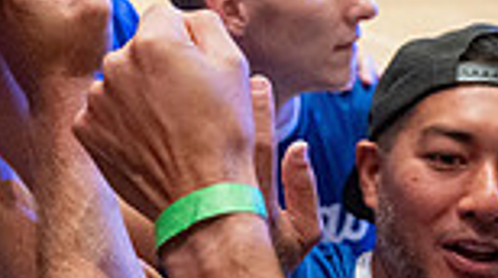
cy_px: 102
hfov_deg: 21.1
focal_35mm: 95
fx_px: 1252
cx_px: -81
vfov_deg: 12.7
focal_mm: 24
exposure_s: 1/640
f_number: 2.8
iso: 6400
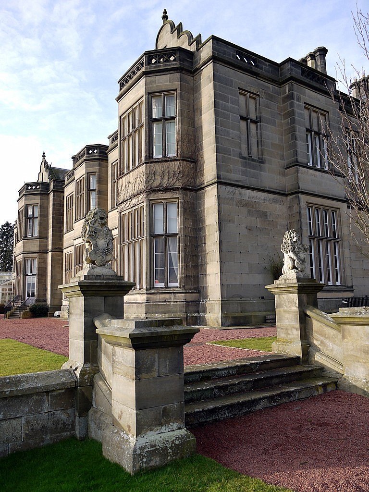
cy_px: 246
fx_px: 398
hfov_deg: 49.7
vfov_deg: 63.4
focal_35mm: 28
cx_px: 184
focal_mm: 14
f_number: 5
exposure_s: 1/160
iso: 100
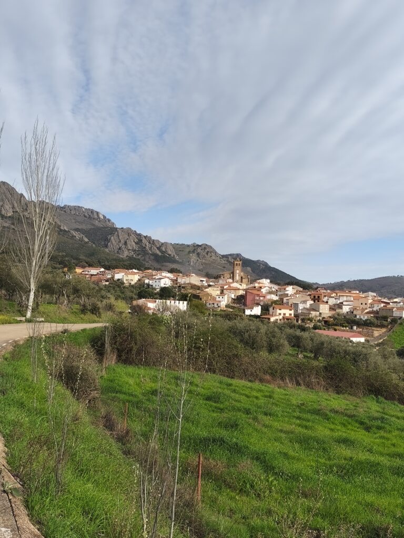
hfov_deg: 38.7
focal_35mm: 37
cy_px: 269
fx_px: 576
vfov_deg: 50.1
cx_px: 202
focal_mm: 6.14
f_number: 1.65
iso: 50
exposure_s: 1/546
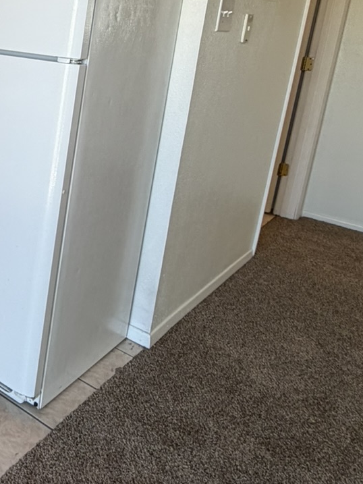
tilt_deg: -11.3
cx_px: -124
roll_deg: -3.1
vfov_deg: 44.8
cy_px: 106
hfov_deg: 28.5
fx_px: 559
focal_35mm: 40
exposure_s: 1/120
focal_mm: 2.22
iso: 100
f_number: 2.2
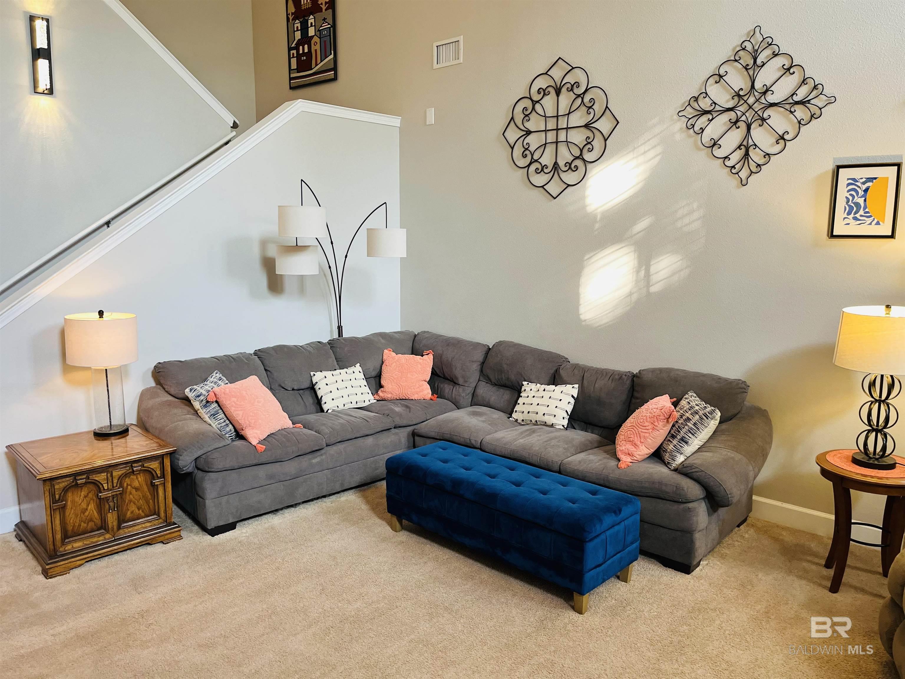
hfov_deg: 67.3
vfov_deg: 53.1
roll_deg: -0.1
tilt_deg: -8.7
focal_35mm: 26
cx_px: 452
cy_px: 340
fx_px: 680
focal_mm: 5.1
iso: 250
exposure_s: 1/60
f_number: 1.6
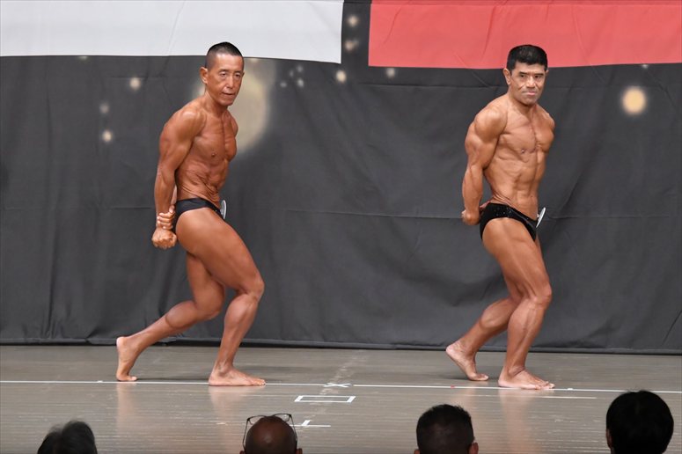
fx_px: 4260
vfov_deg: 6.1
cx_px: 341
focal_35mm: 225
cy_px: 227
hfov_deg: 9.2
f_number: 5.6
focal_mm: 150
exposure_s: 1/400
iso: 6400
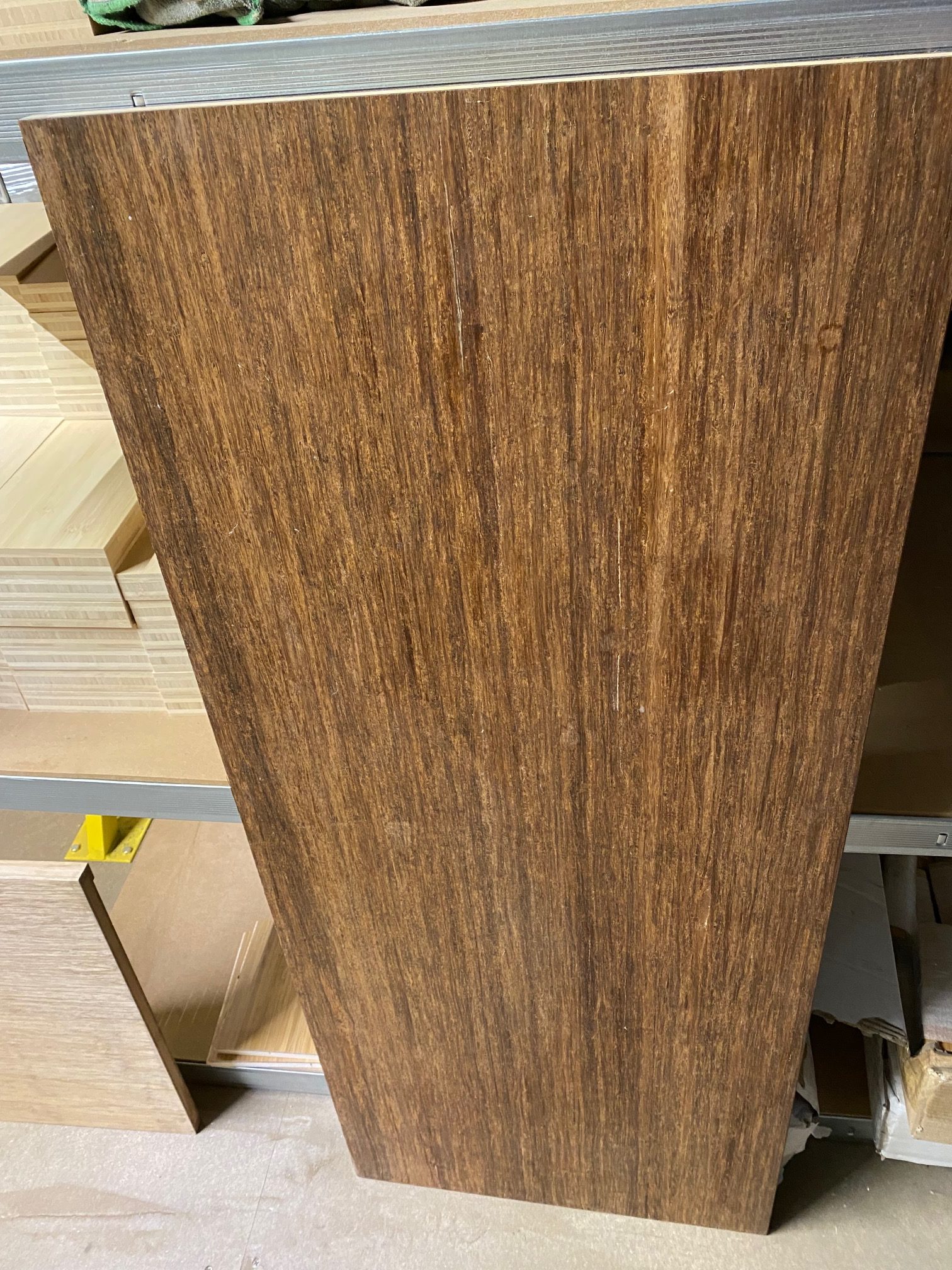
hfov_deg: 53.1
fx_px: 953
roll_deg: +7.6
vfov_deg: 67.3
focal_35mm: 26
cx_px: 476
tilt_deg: -38.8
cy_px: 635
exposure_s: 1/50
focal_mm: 4.25
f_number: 1.8
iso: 500
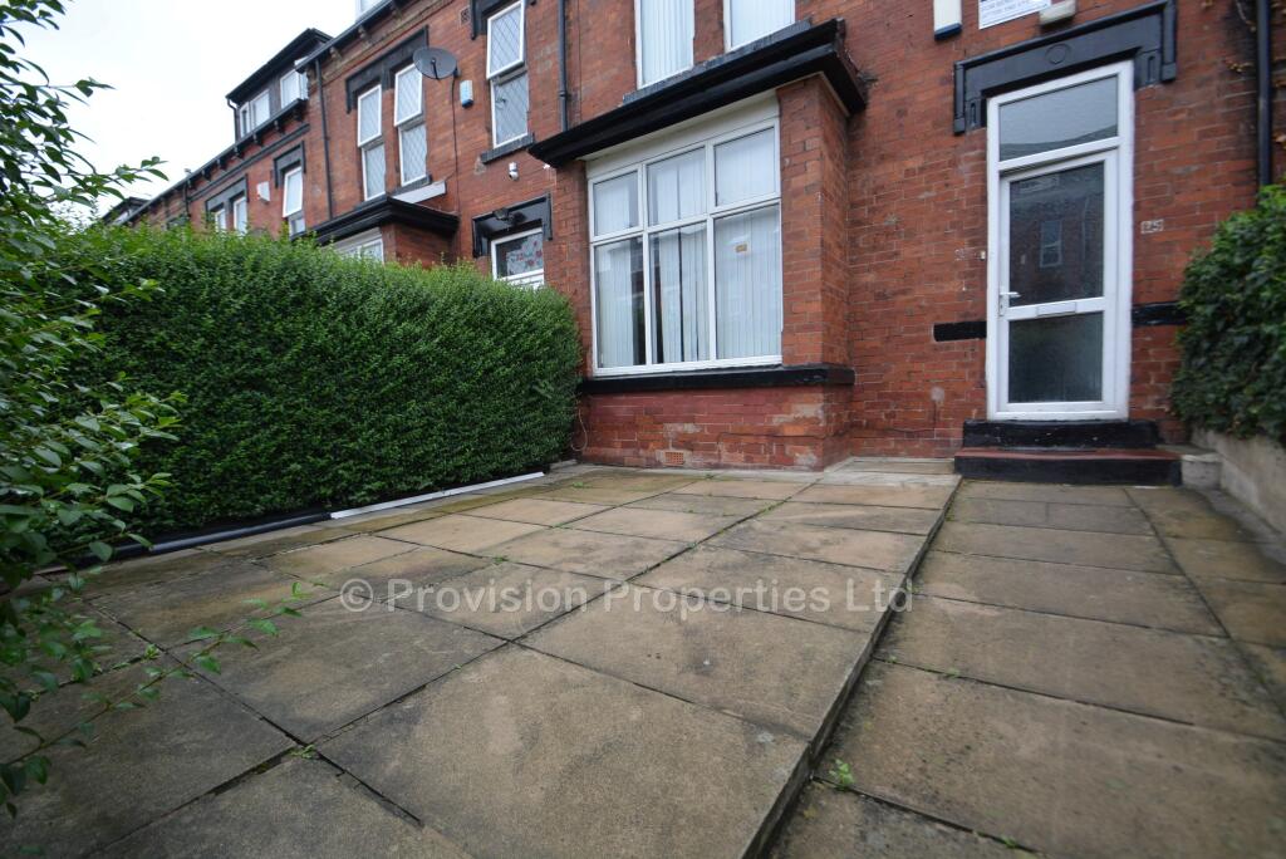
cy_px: 430
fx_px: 536
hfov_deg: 100.4
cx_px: 643
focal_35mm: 15
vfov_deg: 77.4
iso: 400
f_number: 4.8
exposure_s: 1/90
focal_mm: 10
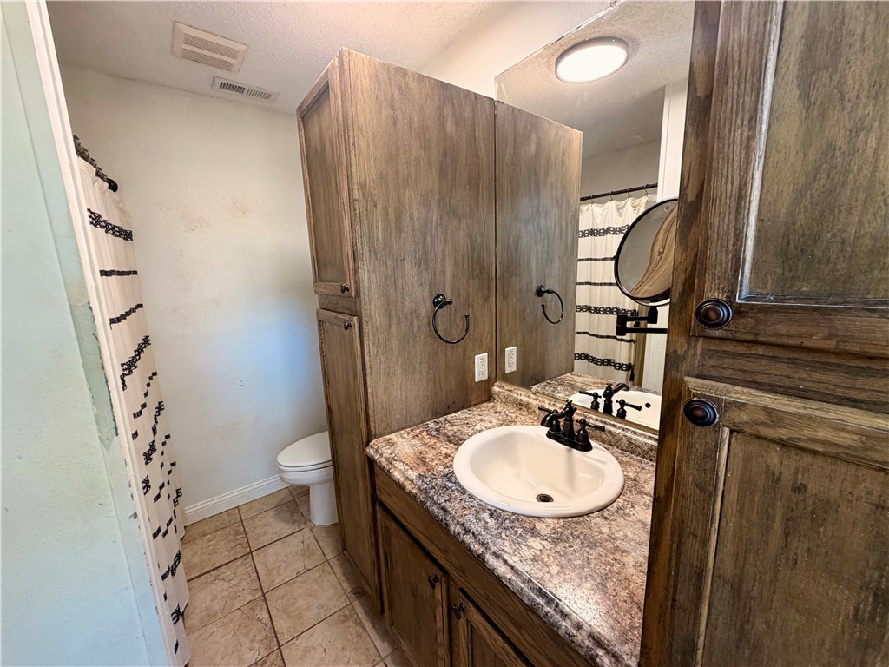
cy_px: 334
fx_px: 360
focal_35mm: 14
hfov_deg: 102.1
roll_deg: +3.0
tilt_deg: -9.8
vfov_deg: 85.7
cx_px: 444
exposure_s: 1/60
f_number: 2.2
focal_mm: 2.22
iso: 200
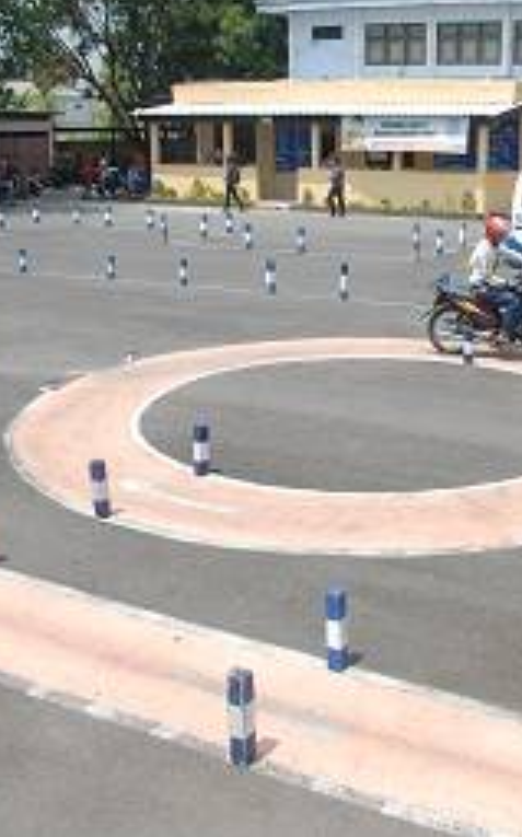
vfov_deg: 47.2
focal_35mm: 42
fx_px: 958
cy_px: 414
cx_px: 440
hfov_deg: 29.6
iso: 100
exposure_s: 1/250
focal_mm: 18
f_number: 8
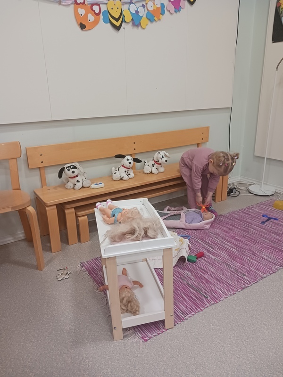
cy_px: 188
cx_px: 142
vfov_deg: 65.3
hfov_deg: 51.4
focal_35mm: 27
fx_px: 294
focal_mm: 4
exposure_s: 1/25
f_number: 1.8
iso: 320
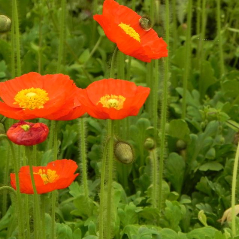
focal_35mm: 557
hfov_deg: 3.1
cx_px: 170
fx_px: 4351
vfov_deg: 3.1
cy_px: 93
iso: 160
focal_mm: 67.2
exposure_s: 1/320
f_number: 5
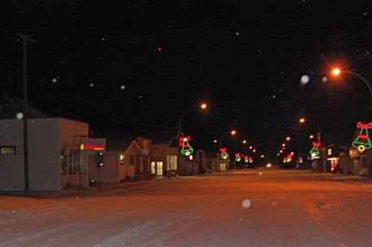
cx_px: 197
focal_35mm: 65
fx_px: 671
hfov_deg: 31.0
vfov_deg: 20.9
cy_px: 147
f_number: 5.6
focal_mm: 28
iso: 800
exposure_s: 1/20
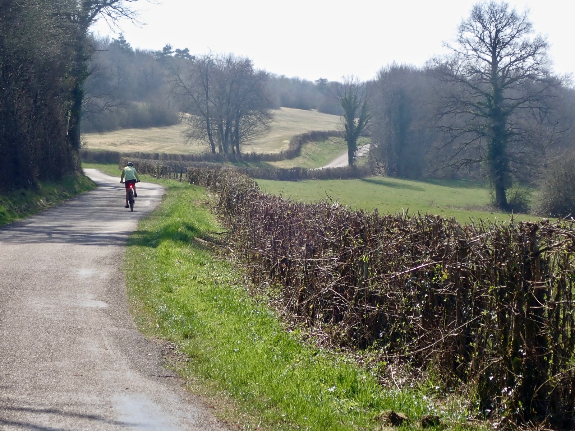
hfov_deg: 19.6
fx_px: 1661
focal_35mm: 100
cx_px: 288
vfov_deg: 14.8
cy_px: 216
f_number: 4.9
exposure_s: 1/320
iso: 100
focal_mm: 18
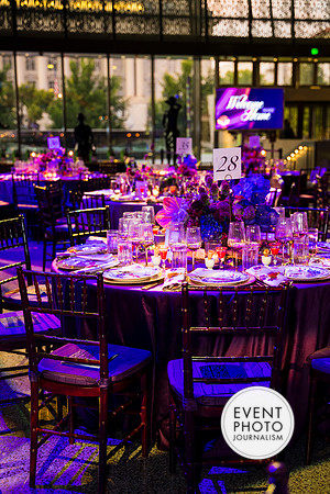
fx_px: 632
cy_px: 247
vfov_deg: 42.7
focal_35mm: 46
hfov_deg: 29.2
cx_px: 165
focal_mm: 46
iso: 800
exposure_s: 1/50
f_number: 2.8
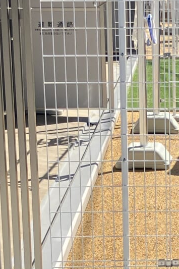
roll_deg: +0.4
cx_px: 204
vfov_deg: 14.5
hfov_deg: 9.7
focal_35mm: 140
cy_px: 236
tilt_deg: -14.8
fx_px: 1045
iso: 32
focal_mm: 3.99
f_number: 1.8
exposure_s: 1/1946
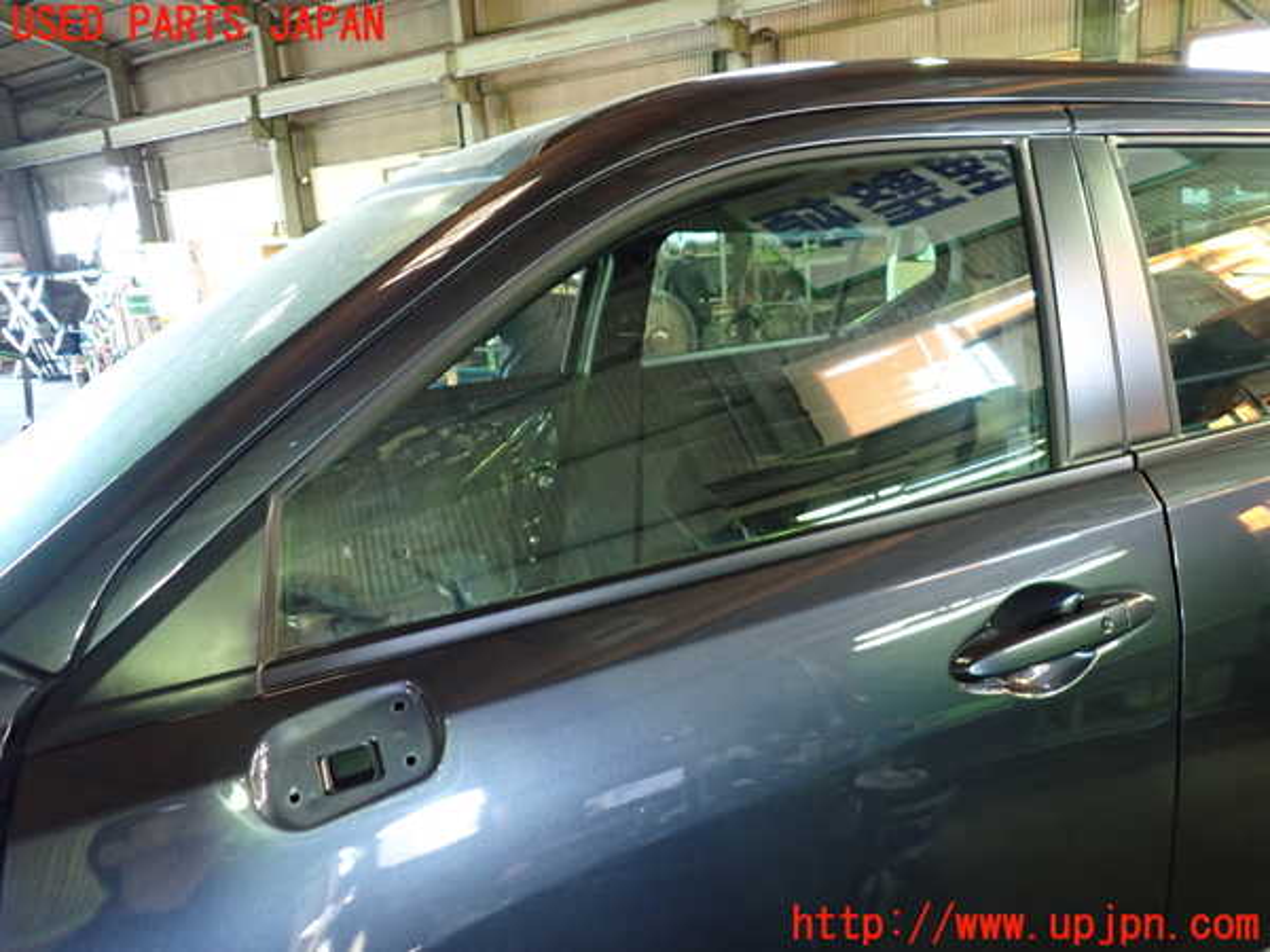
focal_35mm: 25
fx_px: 917
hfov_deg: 69.4
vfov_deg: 54.9
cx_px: 635
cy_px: 476
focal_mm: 4.5
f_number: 2
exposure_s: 1/30
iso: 400
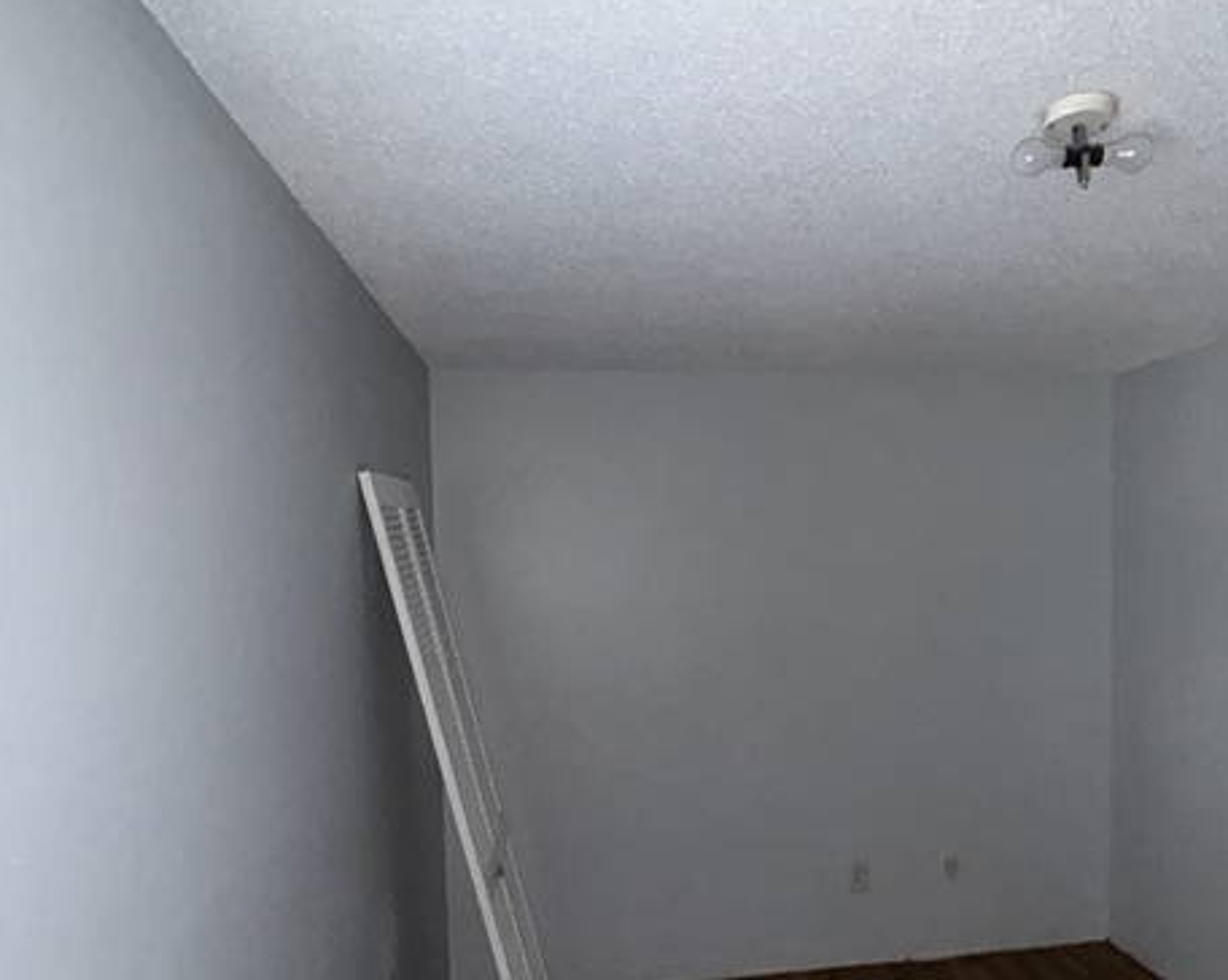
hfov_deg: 69.8
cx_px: 722
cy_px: 603
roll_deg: +1.2
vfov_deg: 58.1
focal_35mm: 24
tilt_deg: -2.6
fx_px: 872
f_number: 2.2
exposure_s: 1/60
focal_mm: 2.22
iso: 400
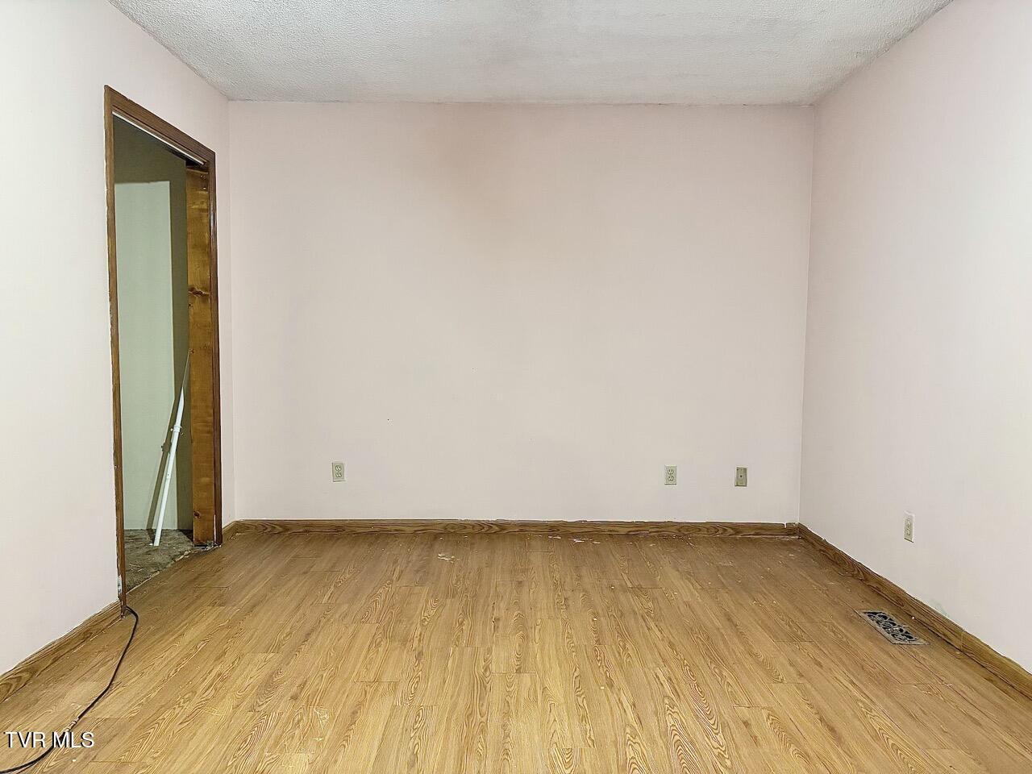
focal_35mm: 24
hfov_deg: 71.6
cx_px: 516
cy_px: 387
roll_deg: -0.2
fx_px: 716
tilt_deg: -4.5
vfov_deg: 56.8
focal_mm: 6.76
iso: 800
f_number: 1.78
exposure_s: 1/60
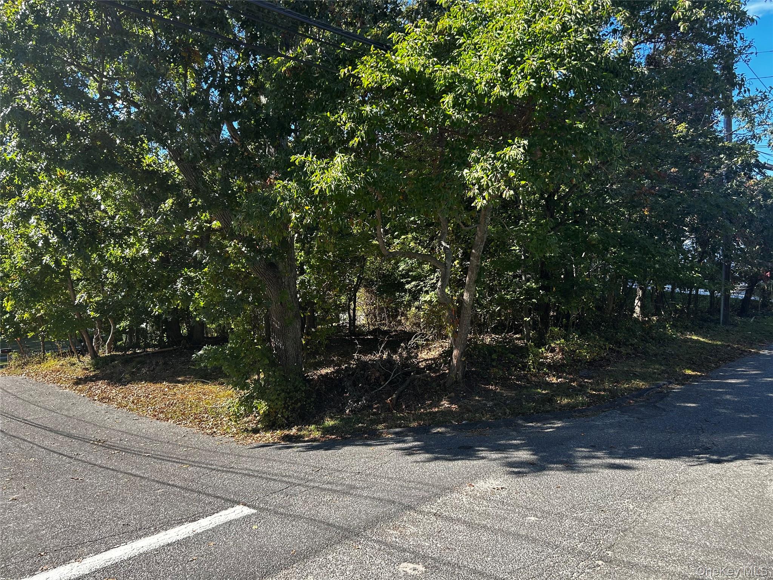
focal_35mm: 26
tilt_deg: -1.7
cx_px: 386
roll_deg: +0.6
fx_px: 581
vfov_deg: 53.1
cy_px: 290
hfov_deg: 67.3
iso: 50
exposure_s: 1/692
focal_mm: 5.7
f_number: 1.5
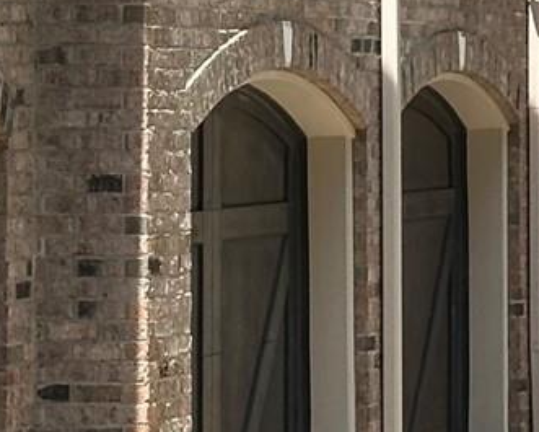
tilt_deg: +2.8
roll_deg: +0.1
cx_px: 902
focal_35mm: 290
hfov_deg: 6.5
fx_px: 4628
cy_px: -152
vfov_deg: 5.3
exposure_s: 1/1107
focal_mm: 6.86
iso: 64
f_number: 1.78
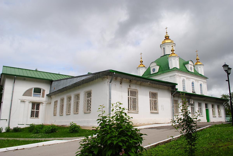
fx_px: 175
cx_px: 116
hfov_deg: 67.3
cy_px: 78
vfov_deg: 48.0
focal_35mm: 27
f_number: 10
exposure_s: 1/250
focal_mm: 18
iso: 140
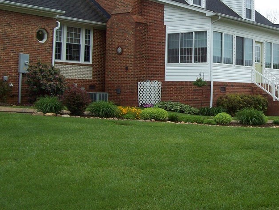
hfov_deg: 32.1
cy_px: 55
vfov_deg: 24.6
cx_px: 206
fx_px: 476
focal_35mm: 59
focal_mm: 6
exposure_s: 1/414
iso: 80
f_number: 4.8
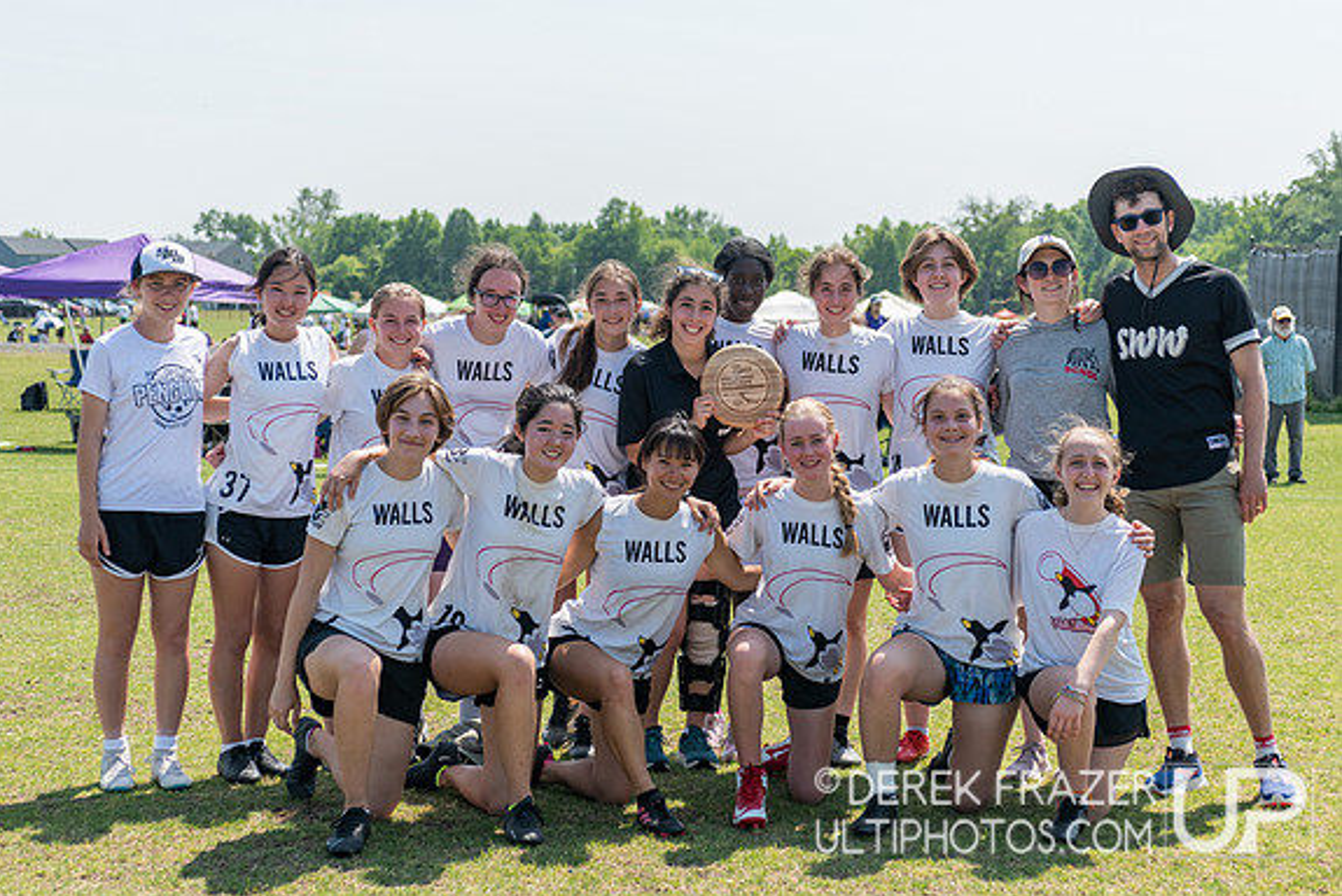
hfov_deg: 29.2
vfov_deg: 19.7
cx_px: 686
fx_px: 2573
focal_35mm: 69
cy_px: 396
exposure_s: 1/1000
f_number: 4.5
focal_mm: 55
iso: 160
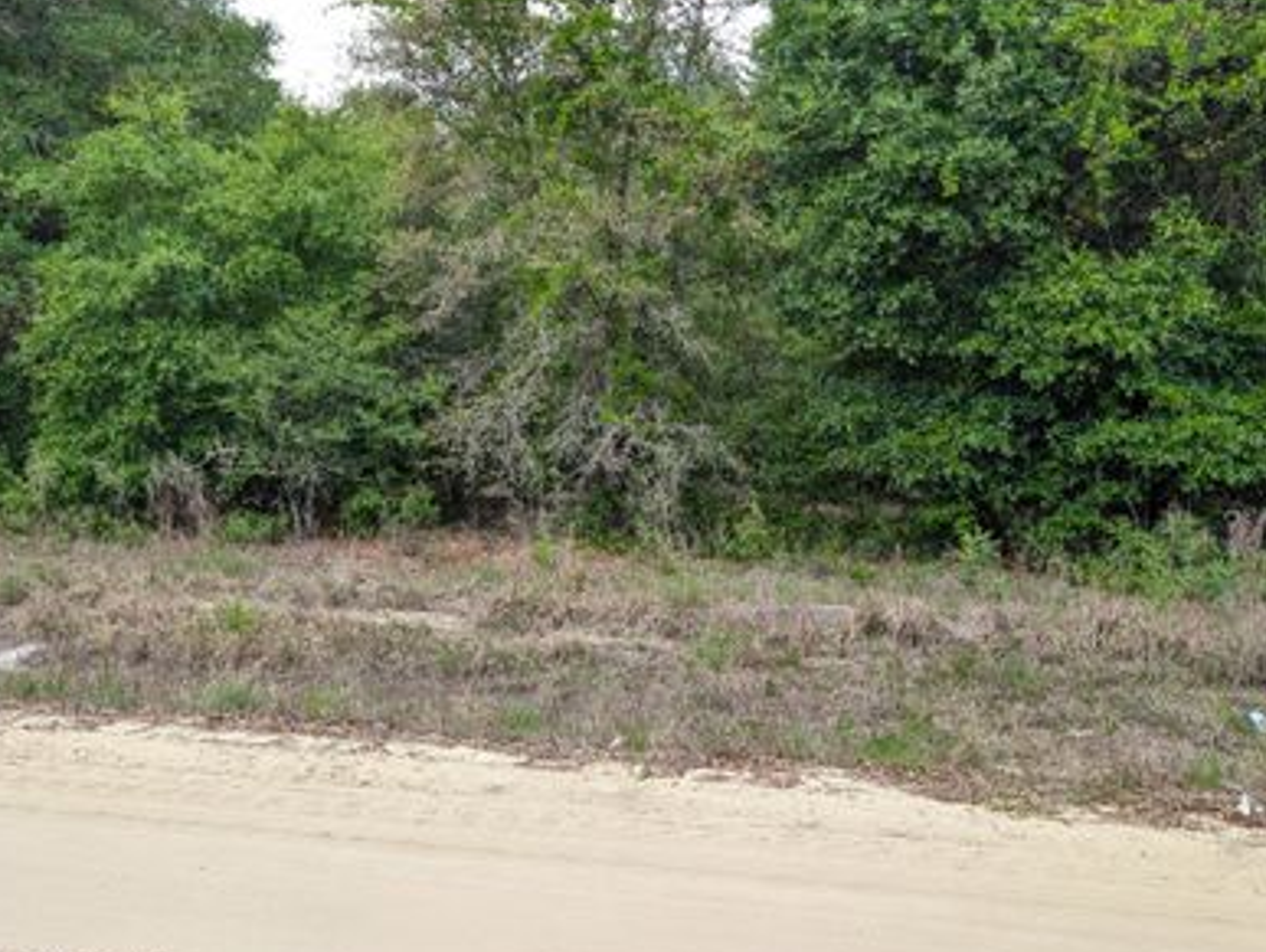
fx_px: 1135
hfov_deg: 58.2
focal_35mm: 31
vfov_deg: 45.4
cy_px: 409
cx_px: 677
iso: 21
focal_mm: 6.9
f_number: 1.68
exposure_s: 1/183
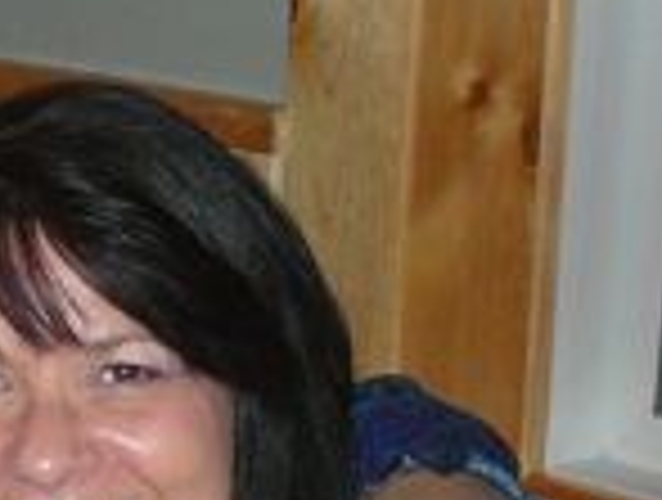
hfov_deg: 12.5
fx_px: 2914
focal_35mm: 152
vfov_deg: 9.5
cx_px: -239
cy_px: 779
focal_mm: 5.2
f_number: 2.8
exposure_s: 1/8
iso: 160
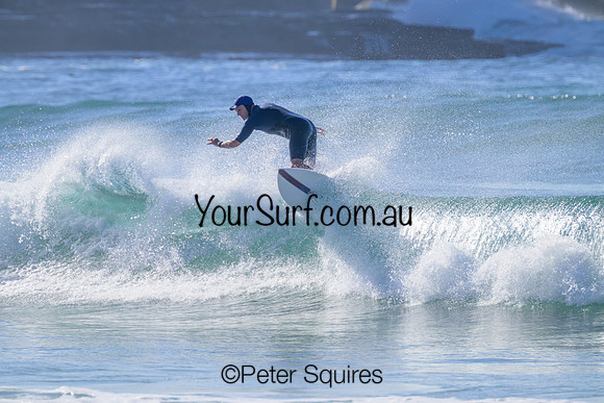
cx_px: 302
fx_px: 13425
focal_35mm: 800
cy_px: 202
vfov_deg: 1.7
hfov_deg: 2.6
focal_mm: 800
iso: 560
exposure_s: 1/2000
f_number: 11
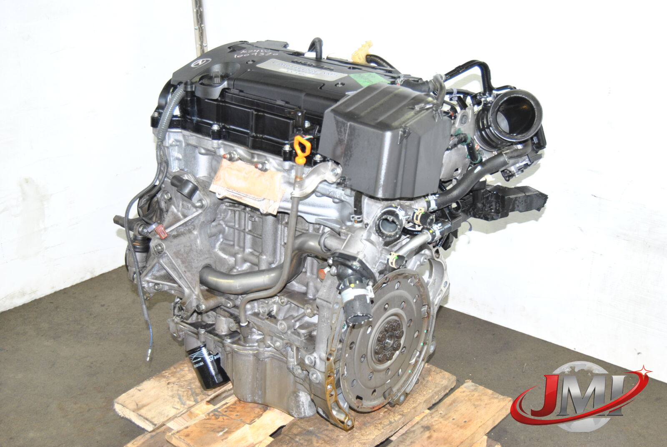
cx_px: 334
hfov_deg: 38.8
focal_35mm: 51
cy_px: 224
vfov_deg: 26.6
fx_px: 946
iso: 400
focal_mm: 34
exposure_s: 1/60
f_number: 4.5
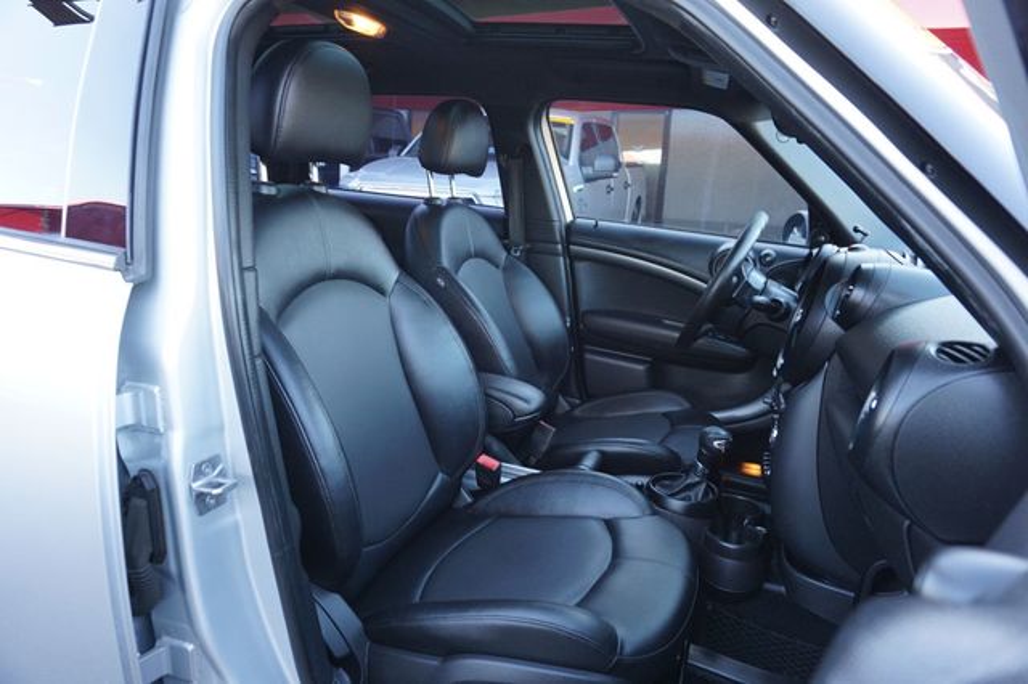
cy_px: 342
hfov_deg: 73.8
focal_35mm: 24
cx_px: 514
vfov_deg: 53.1
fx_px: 685
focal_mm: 16
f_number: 4
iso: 500
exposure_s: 1/60
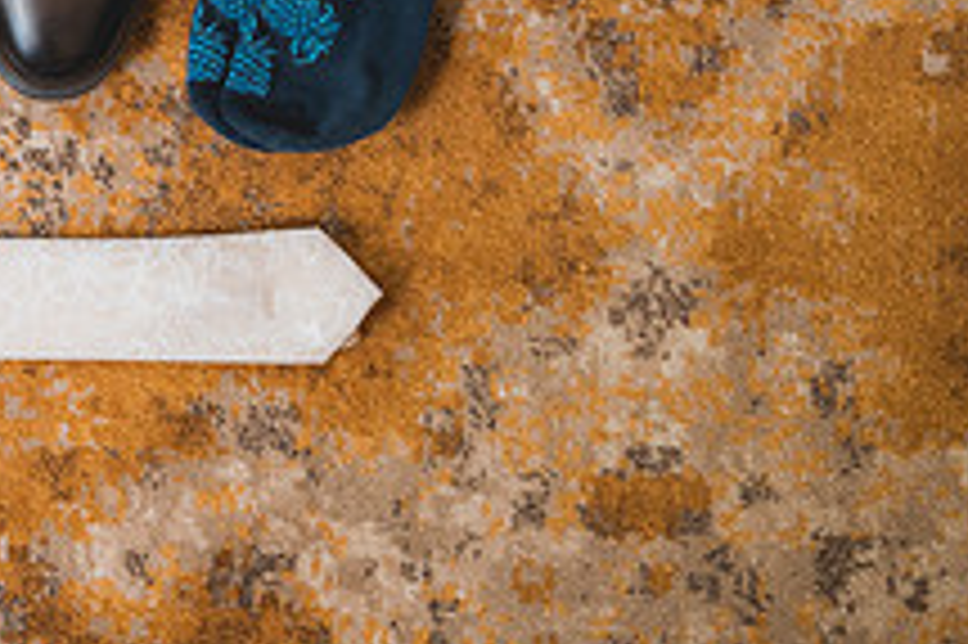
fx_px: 3627
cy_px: -160
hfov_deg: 15.0
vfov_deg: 10.0
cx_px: 32
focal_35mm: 135
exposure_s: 1/125
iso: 1250
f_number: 4
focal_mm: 50
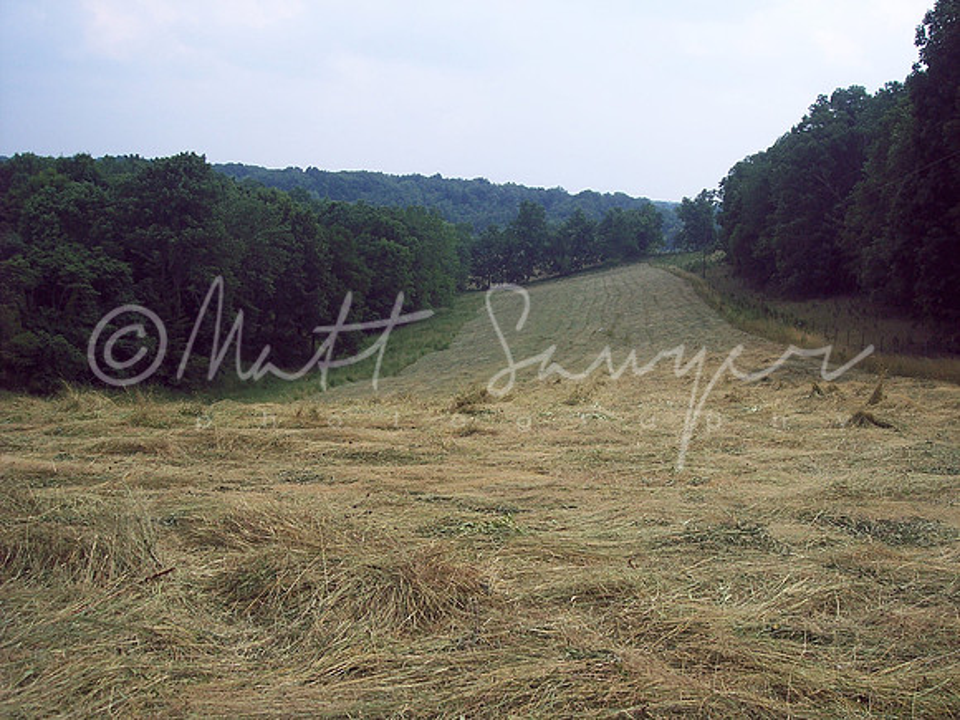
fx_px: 1082
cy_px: 360
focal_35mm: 39
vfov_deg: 36.8
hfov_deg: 47.9
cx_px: 480
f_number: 4
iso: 100
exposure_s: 1/750
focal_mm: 8
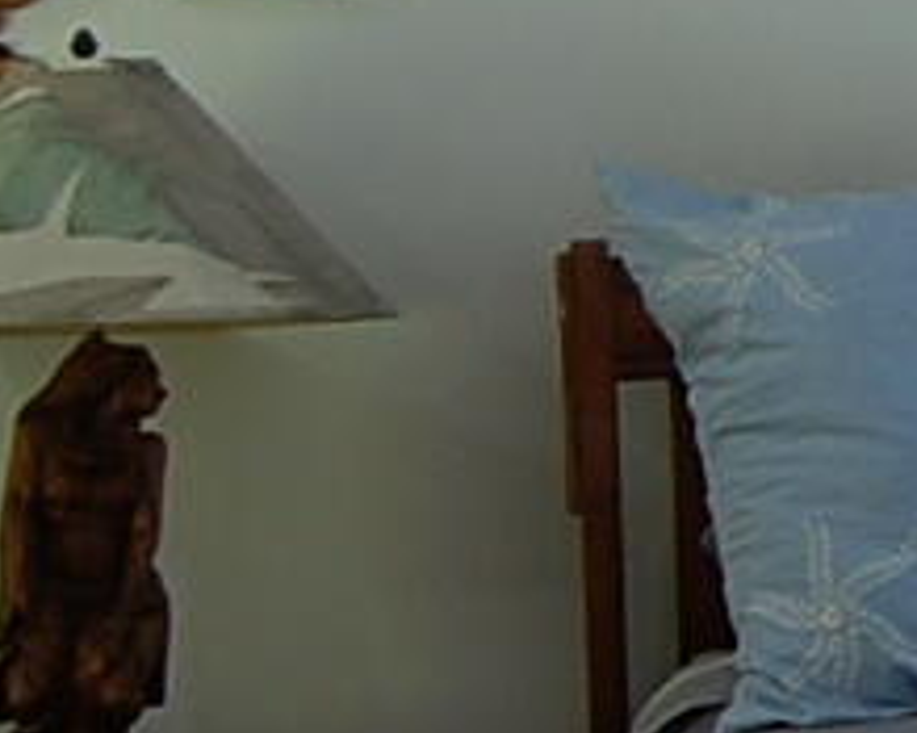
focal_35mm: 174
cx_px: 2073
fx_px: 4720
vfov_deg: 8.8
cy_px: -42
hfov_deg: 9.9
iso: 400
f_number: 4.5
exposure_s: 1/80
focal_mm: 18
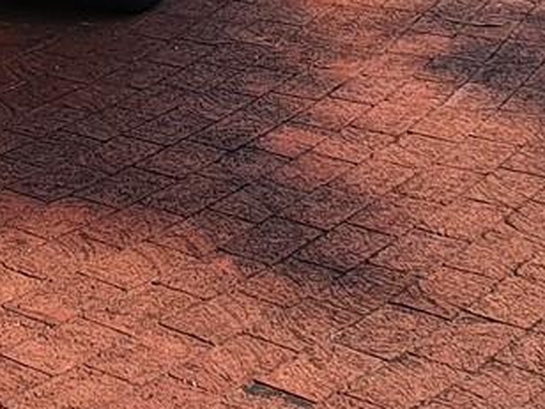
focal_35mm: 135
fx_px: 2125
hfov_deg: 13.7
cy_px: -331
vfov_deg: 10.3
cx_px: -294
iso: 50
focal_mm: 4.32
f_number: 2.4
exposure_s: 1/1192
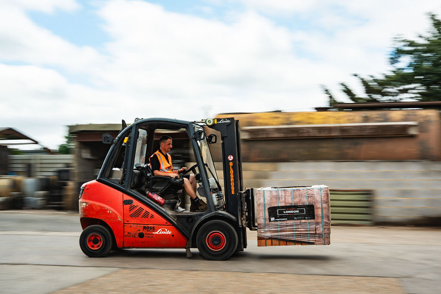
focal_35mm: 52
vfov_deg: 26.0
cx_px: 231
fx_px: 635
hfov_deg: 38.3
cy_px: 173
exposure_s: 1/30
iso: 160
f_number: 13
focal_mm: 44
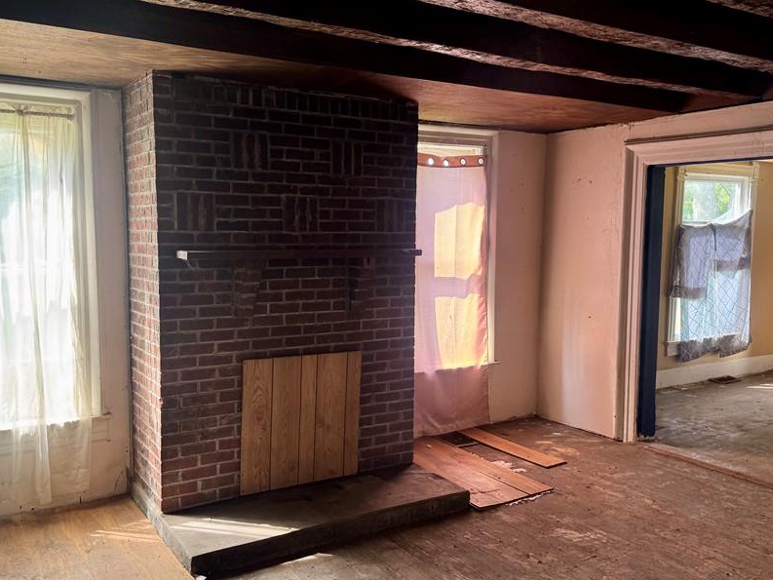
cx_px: 347
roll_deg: +0.9
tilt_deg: -5.8
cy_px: 296
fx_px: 692
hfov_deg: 58.2
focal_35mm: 31
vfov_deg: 45.5
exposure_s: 1/121
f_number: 1.78
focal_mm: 6.76
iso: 100
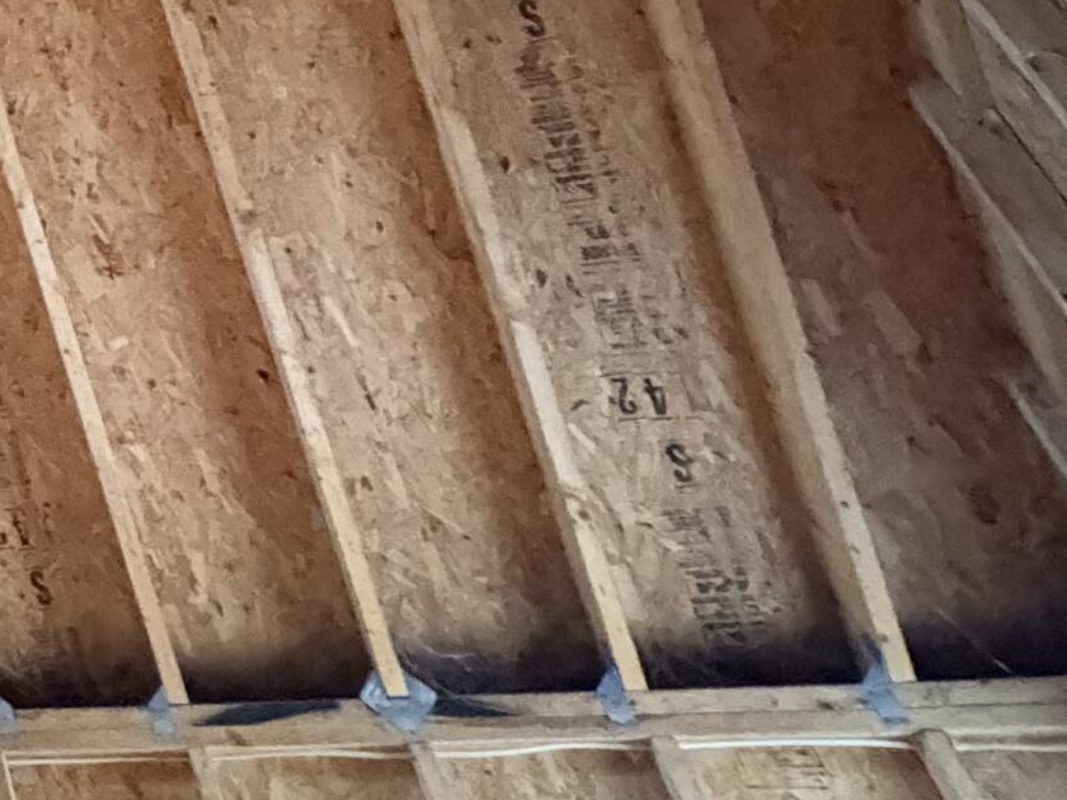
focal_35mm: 50
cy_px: -348
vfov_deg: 24.0
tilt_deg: +45.7
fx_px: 1541
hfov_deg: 24.0
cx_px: -733
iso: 1000
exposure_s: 1/35
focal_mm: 2.22
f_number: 2.2
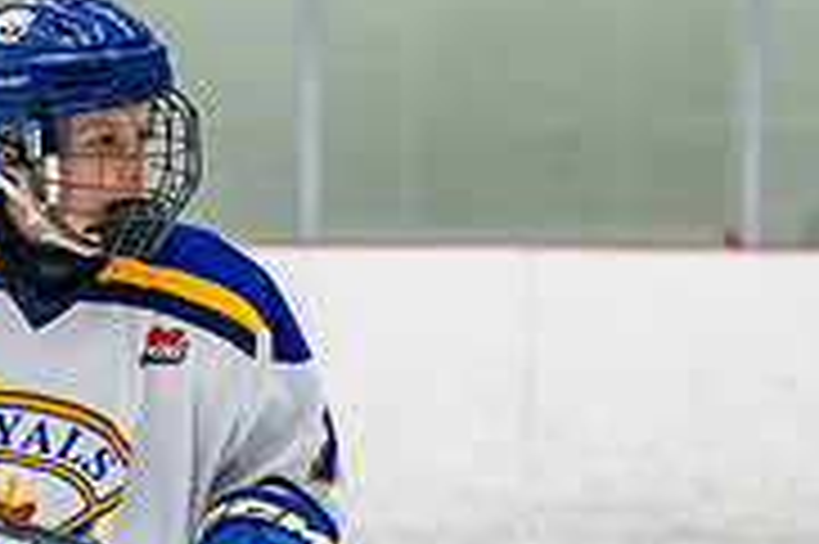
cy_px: 866
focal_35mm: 434
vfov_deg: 3.2
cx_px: -106
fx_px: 9864
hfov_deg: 4.7
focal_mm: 86
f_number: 3.2
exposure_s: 1/640
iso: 2000
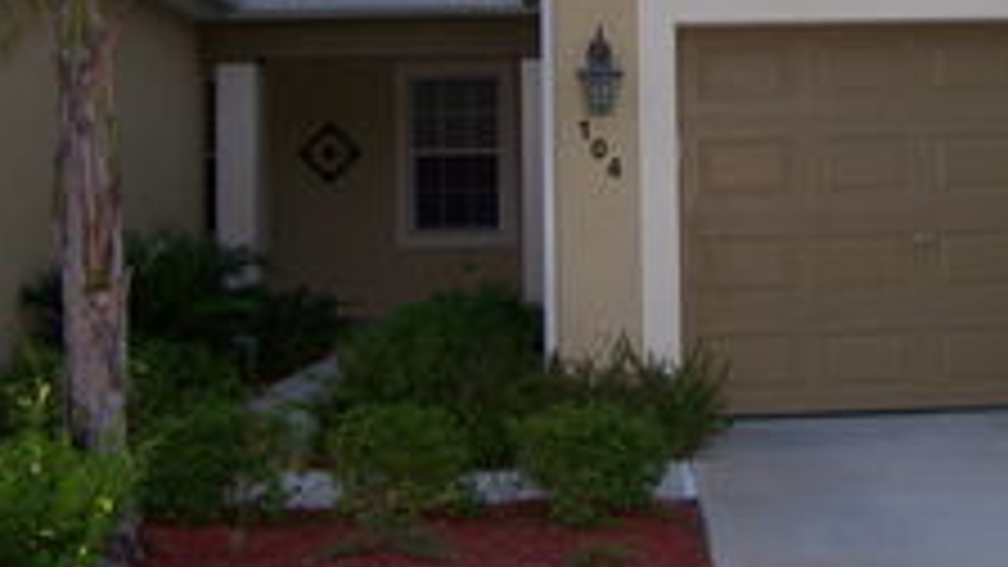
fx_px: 1818
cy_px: 22
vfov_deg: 17.4
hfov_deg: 30.3
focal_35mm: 68
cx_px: 806
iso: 80
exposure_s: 1/60
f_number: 2.8
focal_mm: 6.3
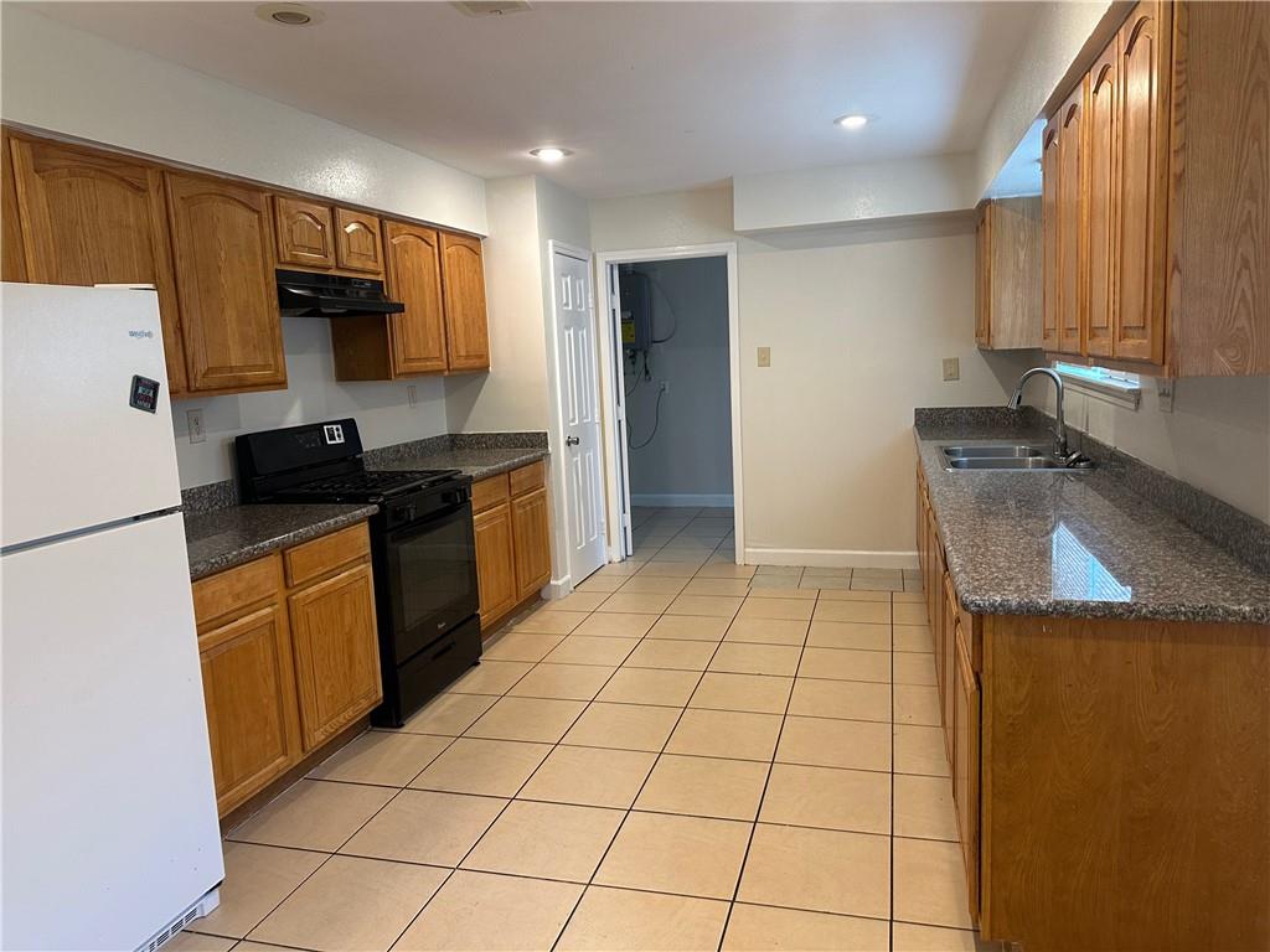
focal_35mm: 24
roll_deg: +2.3
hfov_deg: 71.6
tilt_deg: -8.4
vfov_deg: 56.8
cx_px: 635
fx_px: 881
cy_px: 476
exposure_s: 1/60
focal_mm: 6.86
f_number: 1.78
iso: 250
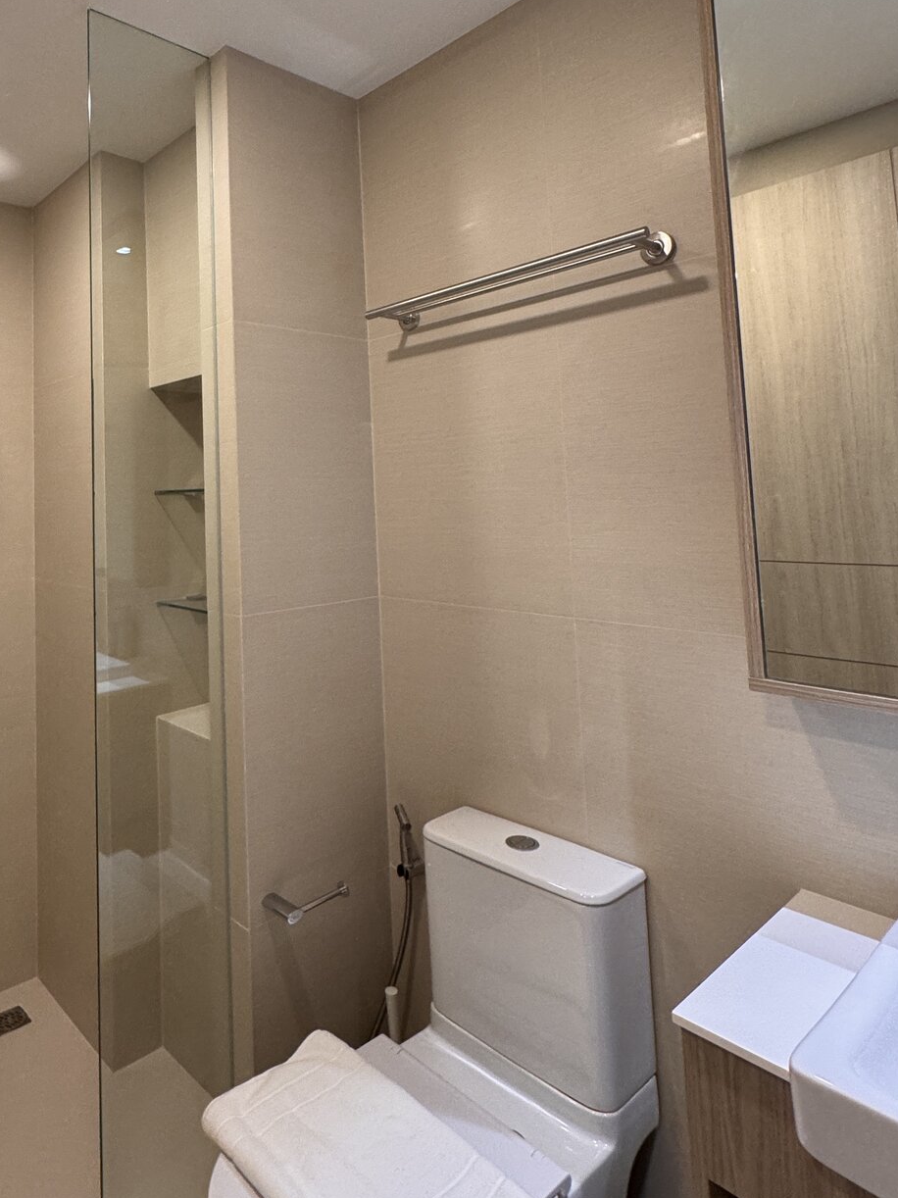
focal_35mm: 22
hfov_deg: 58.4
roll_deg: +0.7
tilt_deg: +0.3
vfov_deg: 74.9
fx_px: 761
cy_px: 441
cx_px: 243
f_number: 2.2
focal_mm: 2.22
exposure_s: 1/60
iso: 200
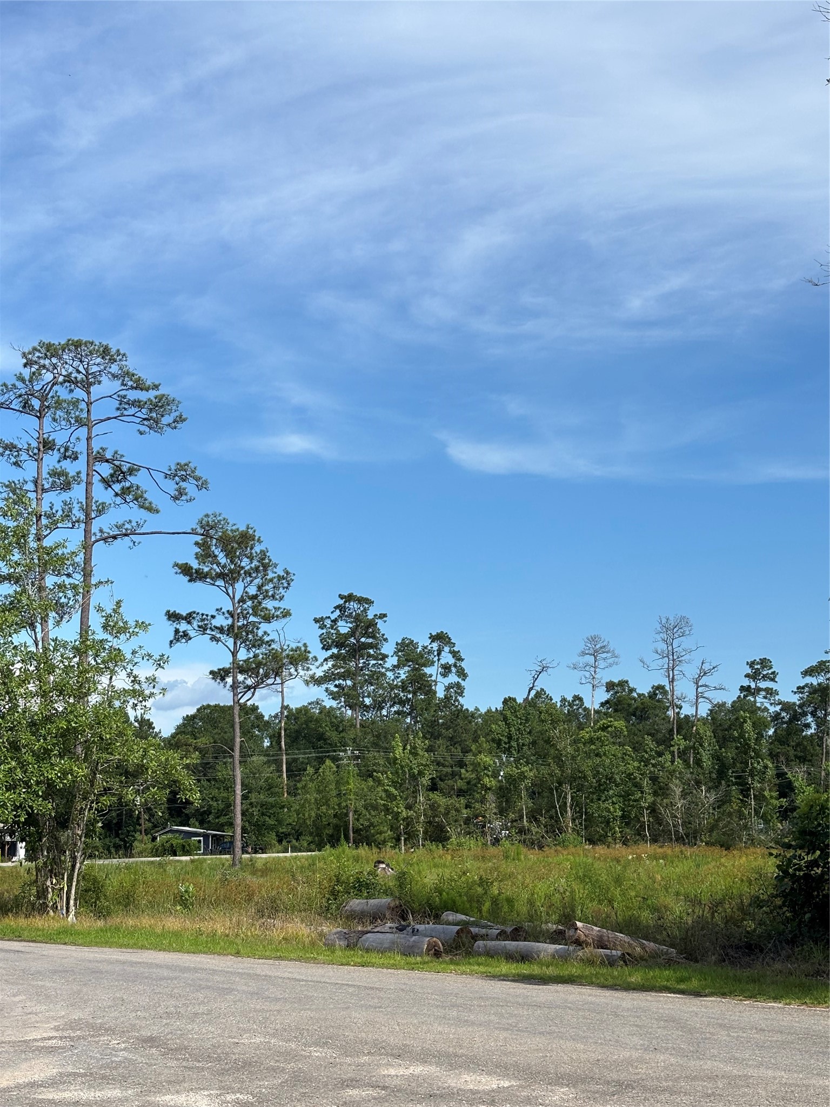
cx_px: 415
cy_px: 554
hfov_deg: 28.0
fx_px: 1662
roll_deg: +0.3
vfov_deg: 36.8
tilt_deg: +9.4
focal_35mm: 52
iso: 40
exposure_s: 1/2857
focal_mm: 5.96
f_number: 1.6
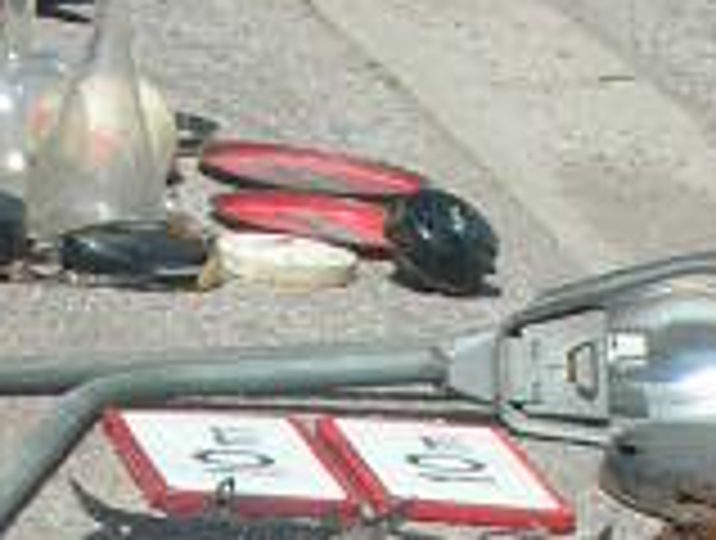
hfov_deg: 7.7
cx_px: 455
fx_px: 5328
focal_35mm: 257
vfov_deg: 5.6
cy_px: 1246
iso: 50
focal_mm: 6.6
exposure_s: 1/330
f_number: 5.9
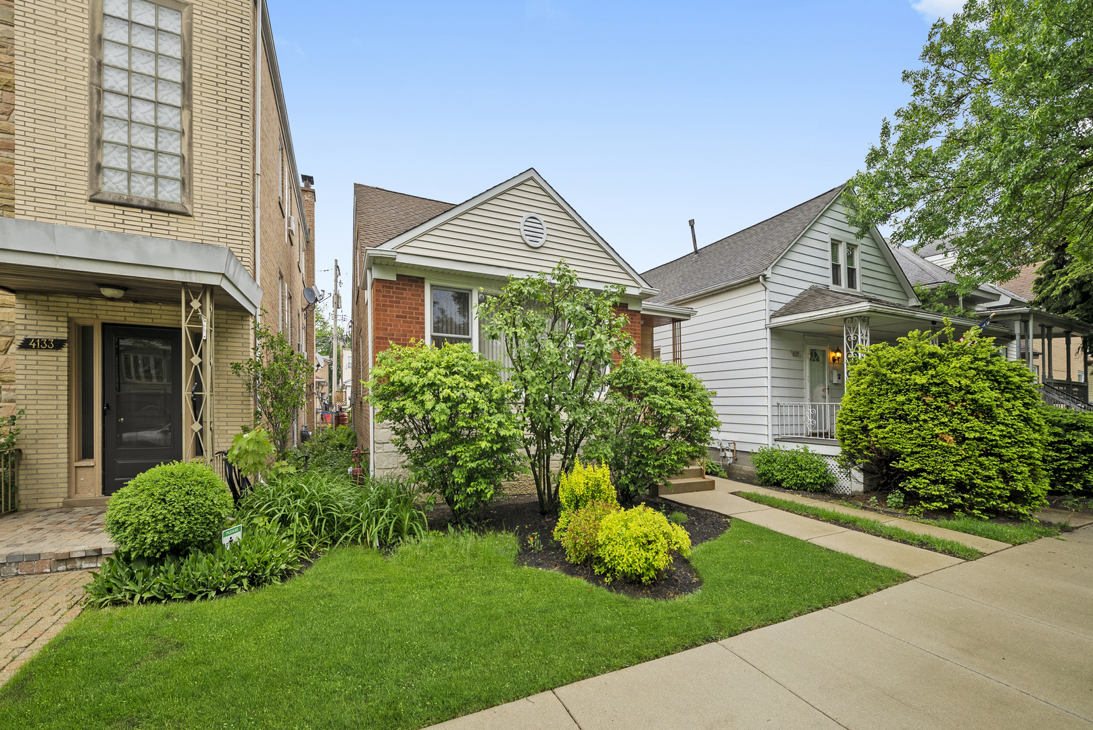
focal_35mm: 13
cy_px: 365
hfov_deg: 108.3
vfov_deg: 85.5
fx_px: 395
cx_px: 546
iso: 80
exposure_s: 1/80
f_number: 4.5
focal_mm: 13
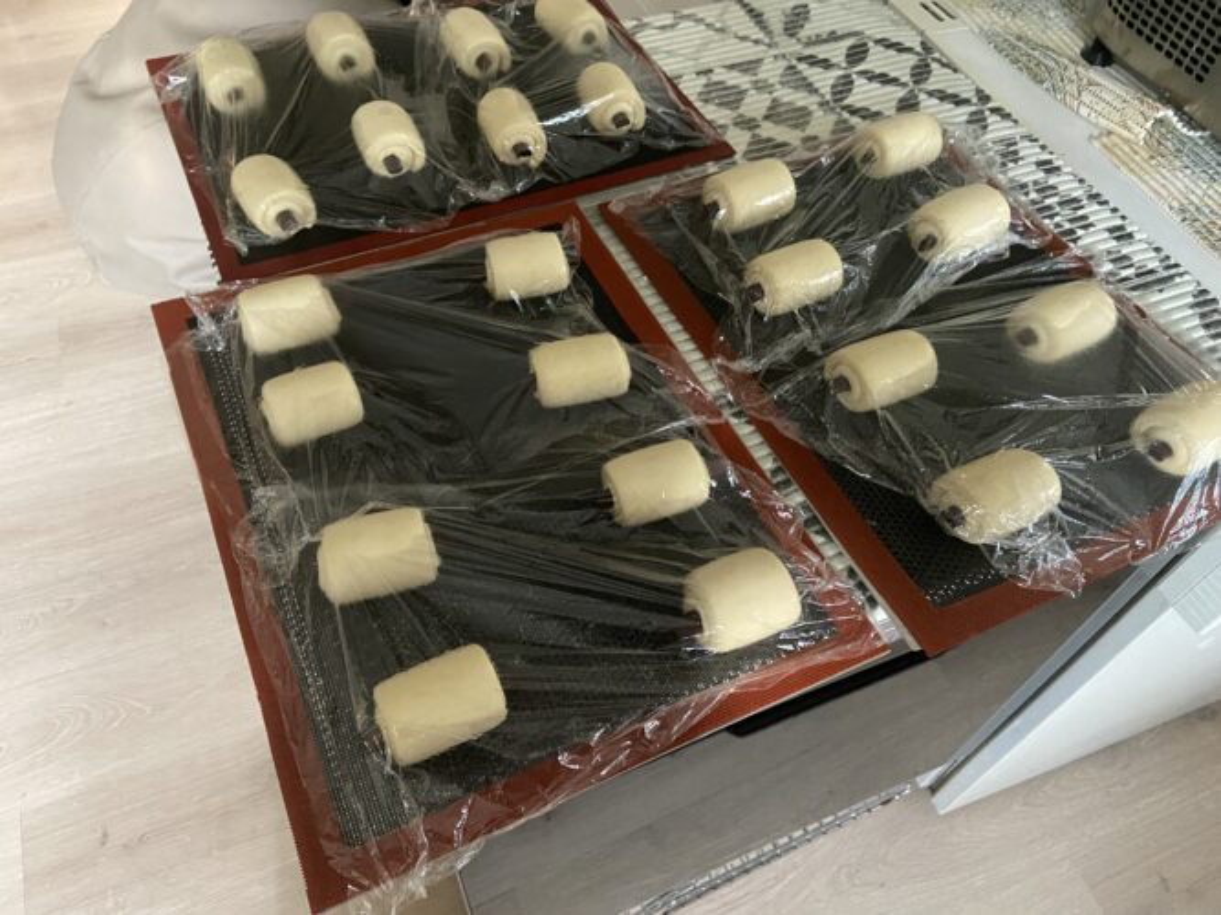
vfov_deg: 53.0
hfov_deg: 67.3
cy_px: 458
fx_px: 917
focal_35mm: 26
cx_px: 610
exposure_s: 1/30
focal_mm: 4.25
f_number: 1.8
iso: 640
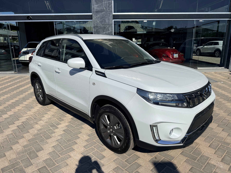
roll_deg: +0.7
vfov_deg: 56.8
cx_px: 116
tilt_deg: -14.3
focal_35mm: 24
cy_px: 86
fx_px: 160
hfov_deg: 71.6
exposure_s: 1/11905
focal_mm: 6.76
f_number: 1.78
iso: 80
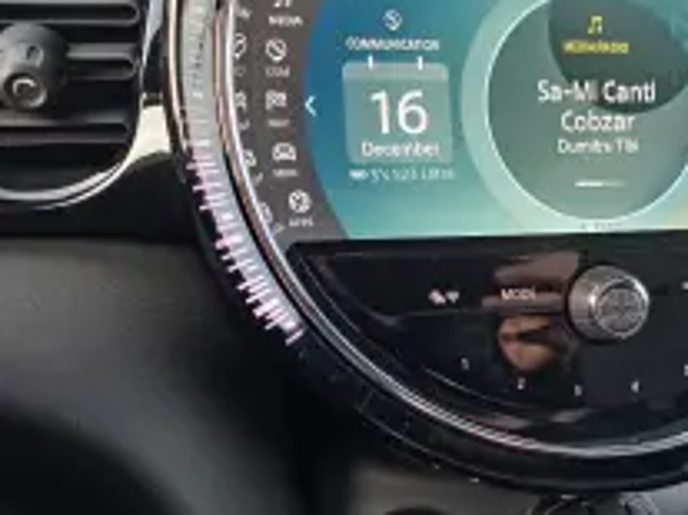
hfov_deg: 43.7
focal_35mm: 40
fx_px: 795
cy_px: 359
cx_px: 588
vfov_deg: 35.4
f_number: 1.7
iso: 160
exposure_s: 1/55.5
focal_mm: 6.3
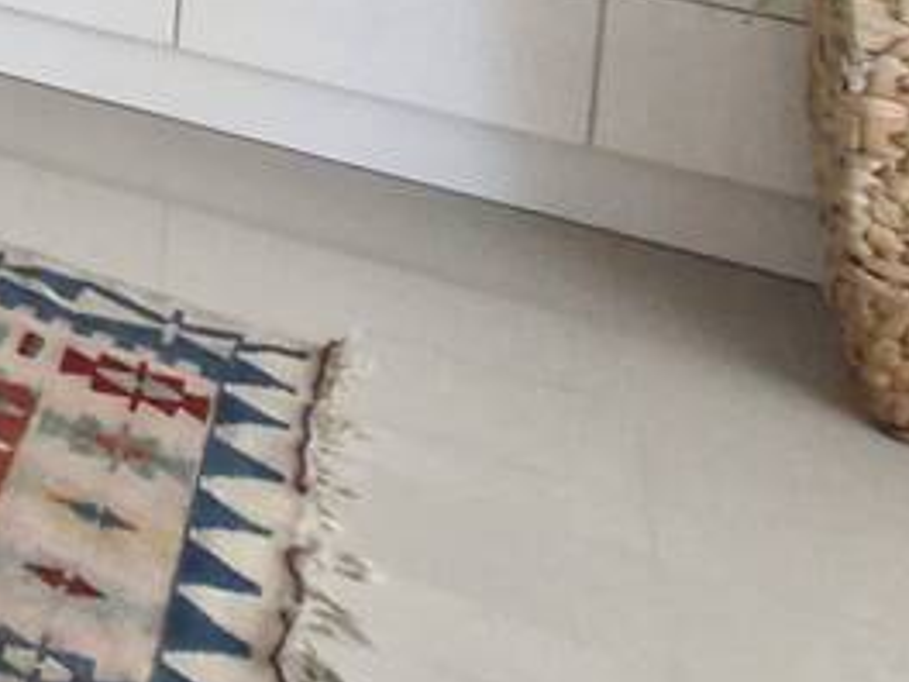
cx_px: -1116
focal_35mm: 71
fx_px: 1864
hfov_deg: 16.5
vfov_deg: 16.4
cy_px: -641
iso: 400
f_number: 2.2
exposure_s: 1/60
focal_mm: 1.74
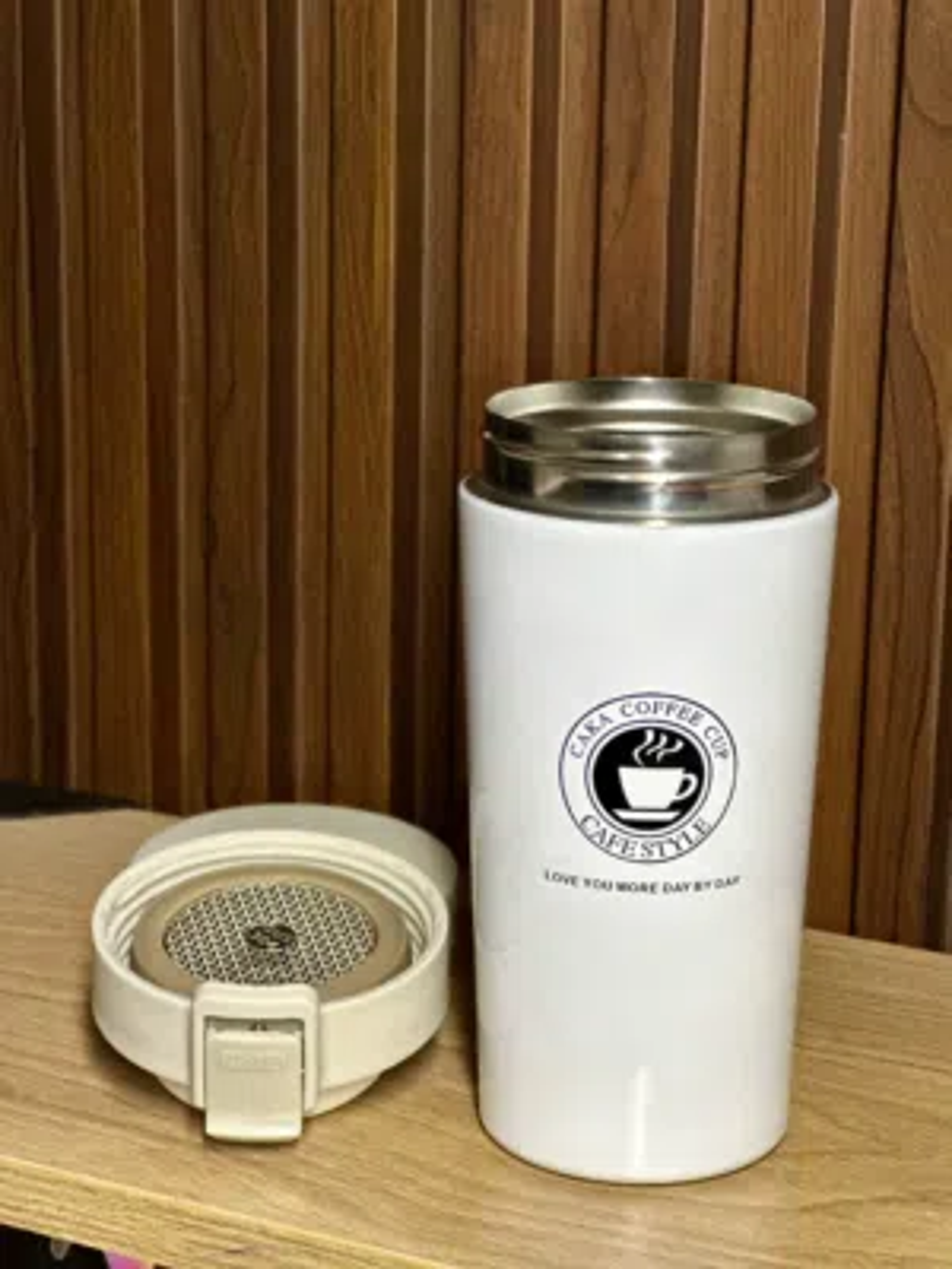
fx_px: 2824
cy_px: 634
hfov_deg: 19.1
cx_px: 476
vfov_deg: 25.3
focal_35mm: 77
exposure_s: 1/40
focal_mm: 9
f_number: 2.8
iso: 320
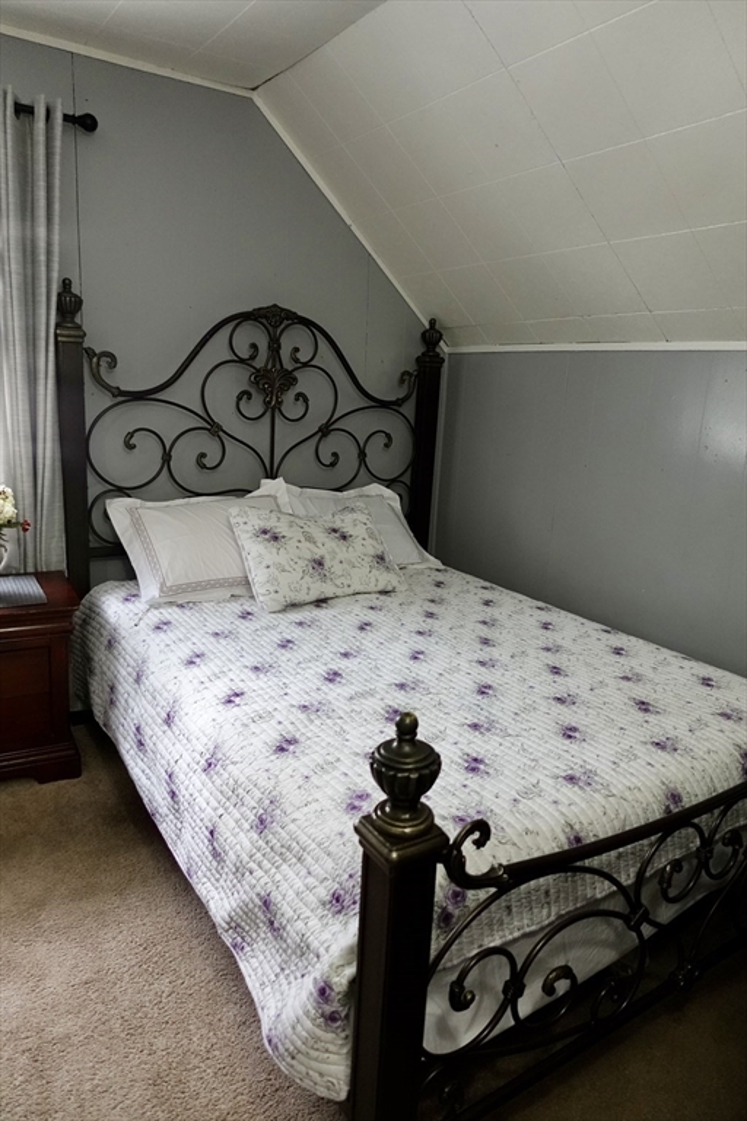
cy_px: 560
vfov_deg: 73.7
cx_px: 374
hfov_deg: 53.1
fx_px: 747
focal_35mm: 24
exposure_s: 1/250
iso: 2500
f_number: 1.8
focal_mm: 9.4
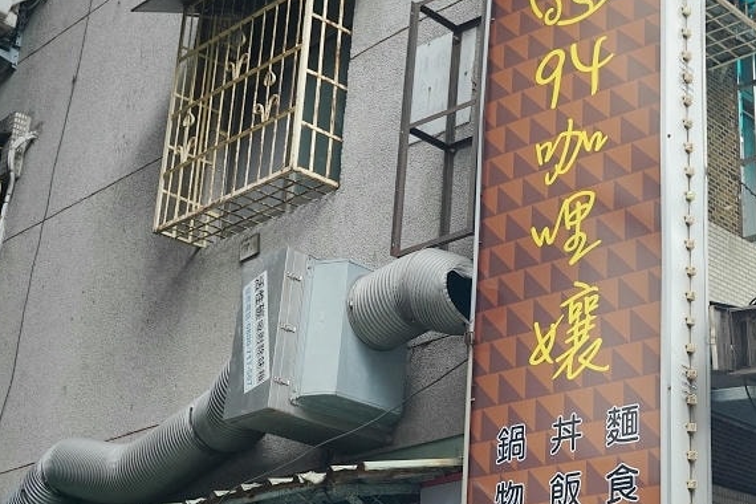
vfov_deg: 22.2
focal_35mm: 61
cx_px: 698
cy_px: 301
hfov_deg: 31.2
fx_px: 1281
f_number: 4
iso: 640
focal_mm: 29
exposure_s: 1/160
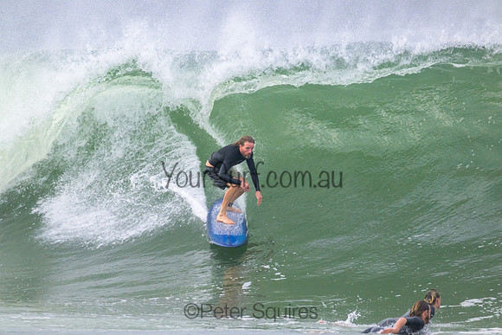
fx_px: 11158
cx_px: 251
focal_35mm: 800
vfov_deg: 1.7
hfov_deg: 2.6
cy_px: 168
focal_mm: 800
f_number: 11
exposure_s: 1/2000
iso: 2800
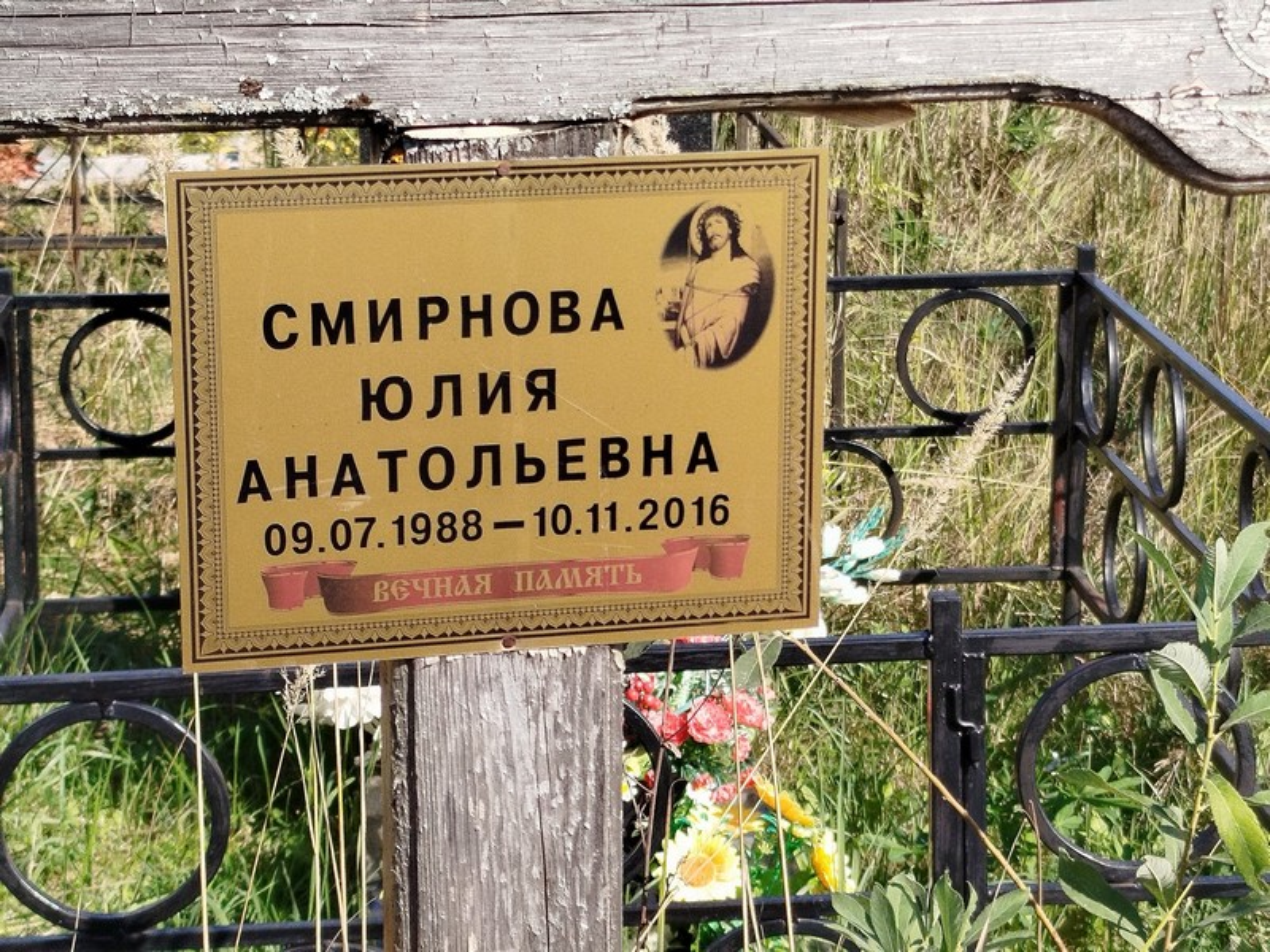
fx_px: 1064
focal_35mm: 29
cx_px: 635
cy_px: 476
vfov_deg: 48.2
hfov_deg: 61.7
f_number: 1.7
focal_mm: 5.31
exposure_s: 1/488
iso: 50
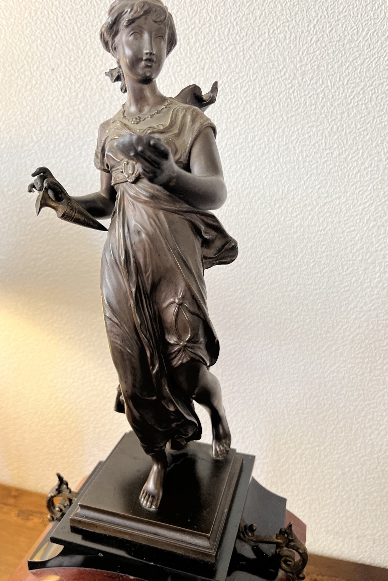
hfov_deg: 46.3
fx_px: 452
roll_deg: +1.2
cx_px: 165
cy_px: 281
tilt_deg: -16.0
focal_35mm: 28
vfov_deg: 65.5
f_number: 1.6
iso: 80
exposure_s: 1/100
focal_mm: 5.1
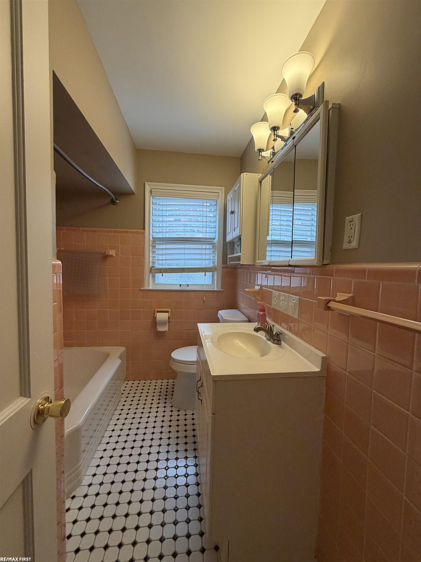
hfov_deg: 85.7
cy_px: 281
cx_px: 210
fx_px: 227
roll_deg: -1.5
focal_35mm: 14
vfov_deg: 102.1
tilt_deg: -2.3
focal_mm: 2.22
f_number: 2.2
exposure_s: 1/120
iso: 200
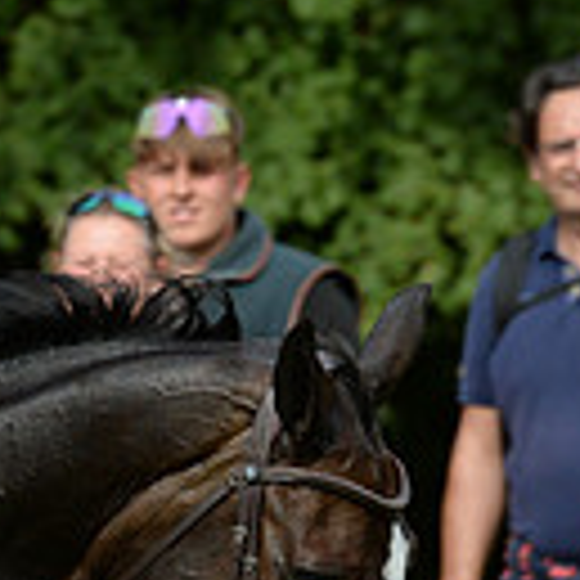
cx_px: -638
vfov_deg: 1.4
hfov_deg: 1.4
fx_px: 24549
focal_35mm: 1295
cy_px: 508
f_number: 10
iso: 1250
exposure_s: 1/1000
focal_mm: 340
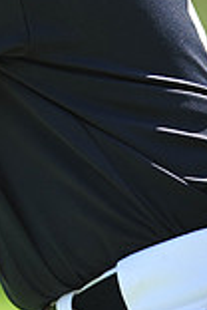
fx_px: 6408
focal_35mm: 743
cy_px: -151
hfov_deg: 1.8
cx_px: -165
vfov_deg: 2.8
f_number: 4.5
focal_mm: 200
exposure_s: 1/400
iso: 200
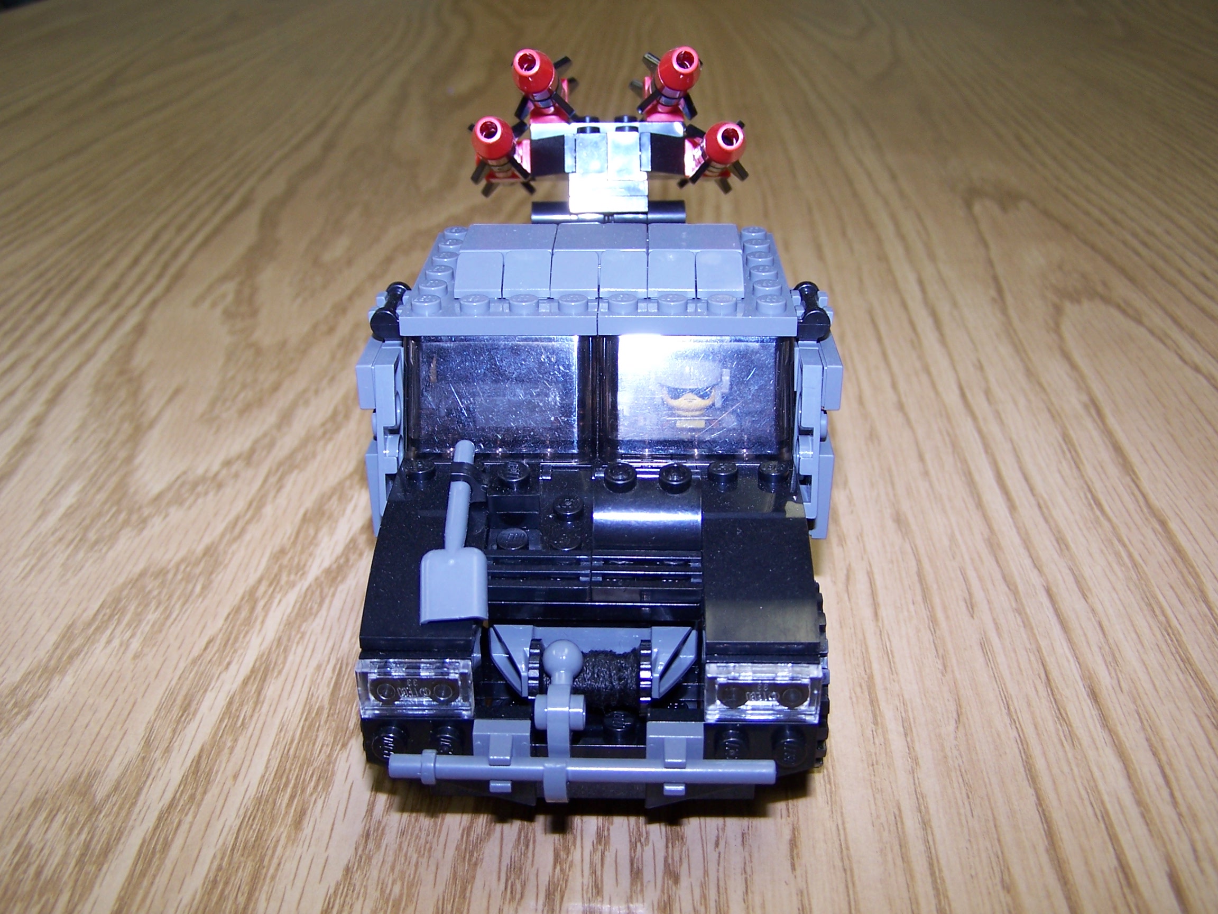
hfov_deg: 49.0
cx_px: 609
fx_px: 1337
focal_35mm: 38
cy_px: 457
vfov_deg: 37.7
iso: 80
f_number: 2.8
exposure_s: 1/60
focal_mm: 6.3
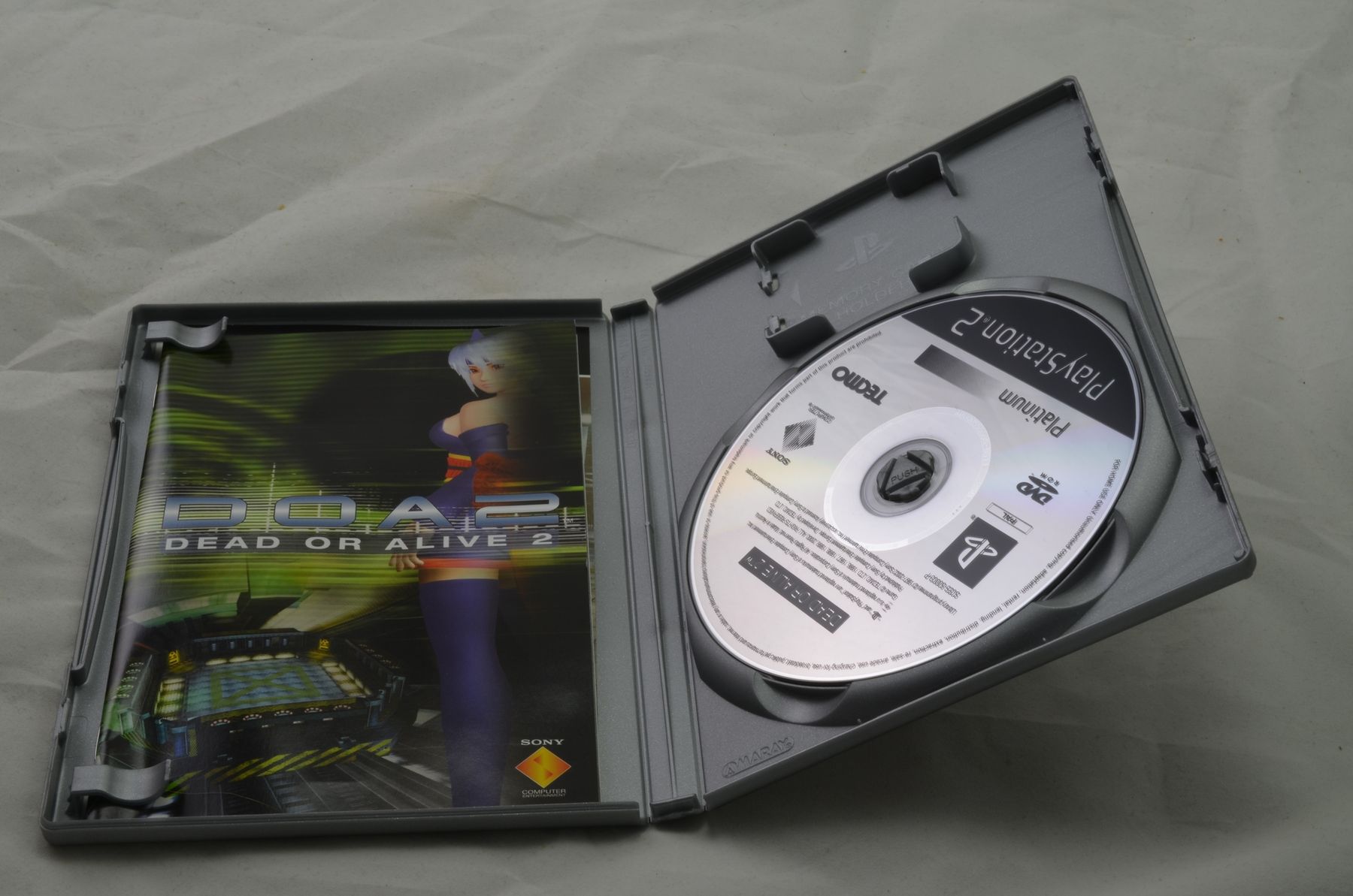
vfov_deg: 22.5
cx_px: 676
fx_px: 2251
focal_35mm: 60
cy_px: 448
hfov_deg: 33.5
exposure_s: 1/3
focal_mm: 40
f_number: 20
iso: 100
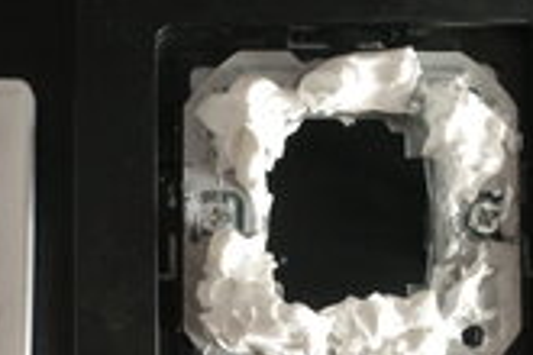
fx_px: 1007
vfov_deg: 19.9
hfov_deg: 29.5
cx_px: 184
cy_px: 247
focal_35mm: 68
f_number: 4
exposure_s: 1/25
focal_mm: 18.3
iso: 3200
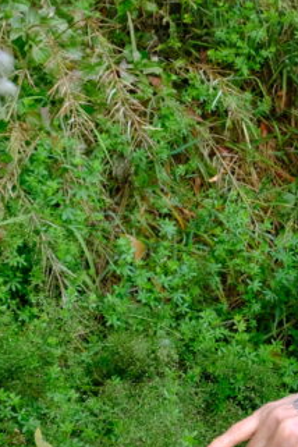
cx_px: 460
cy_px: 293
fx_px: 1229
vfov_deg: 20.5
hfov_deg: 13.0
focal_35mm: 99
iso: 160
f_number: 9
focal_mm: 20.5
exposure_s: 1/30
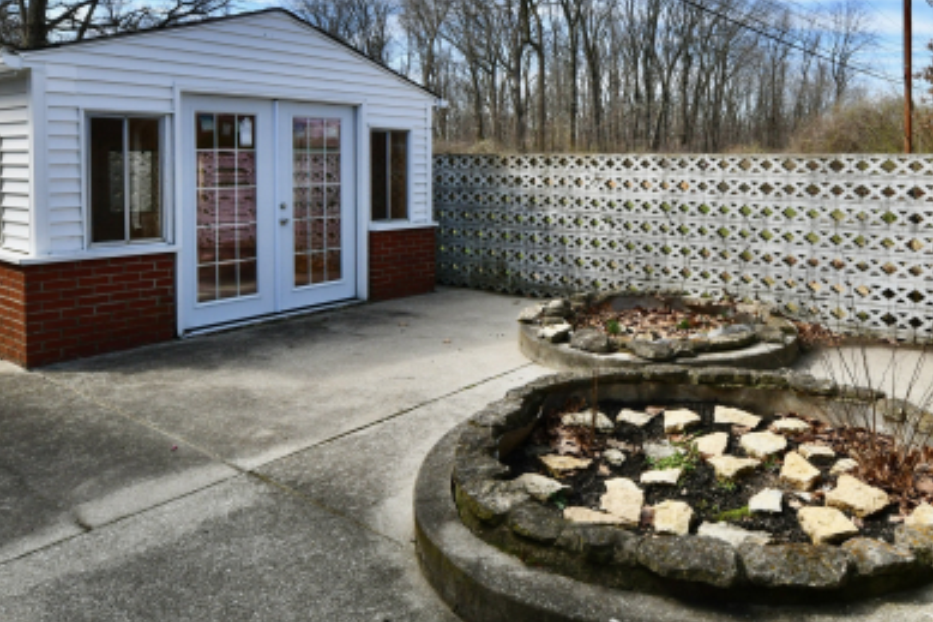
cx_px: 580
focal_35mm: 27
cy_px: 180
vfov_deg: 46.7
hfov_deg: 66.4
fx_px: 699
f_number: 11
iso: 640
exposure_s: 1/500
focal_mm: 14
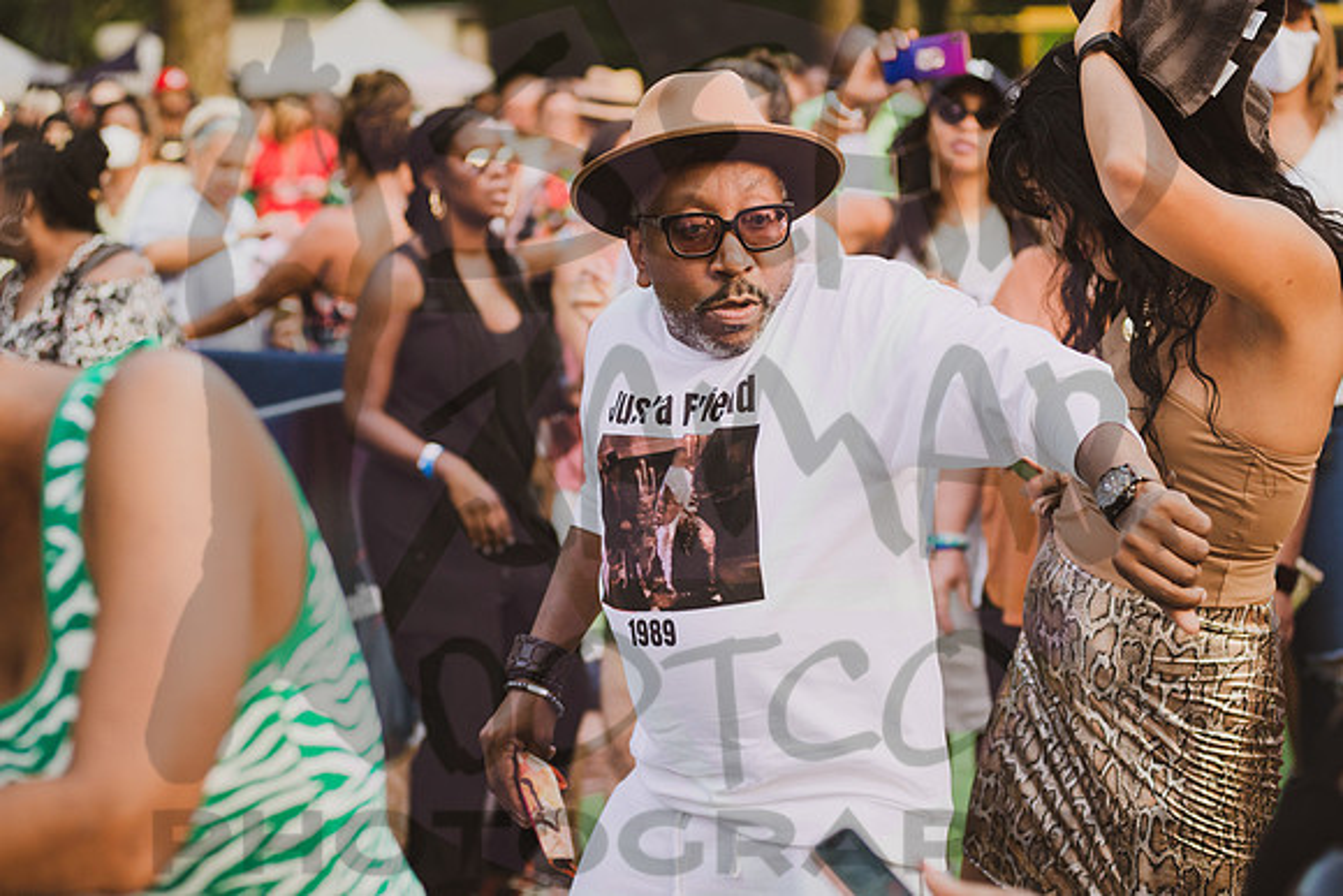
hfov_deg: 24.0
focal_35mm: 85
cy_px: 439
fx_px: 3158
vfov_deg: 16.2
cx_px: 656
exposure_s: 1/500
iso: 1000
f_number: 4.5
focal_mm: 80
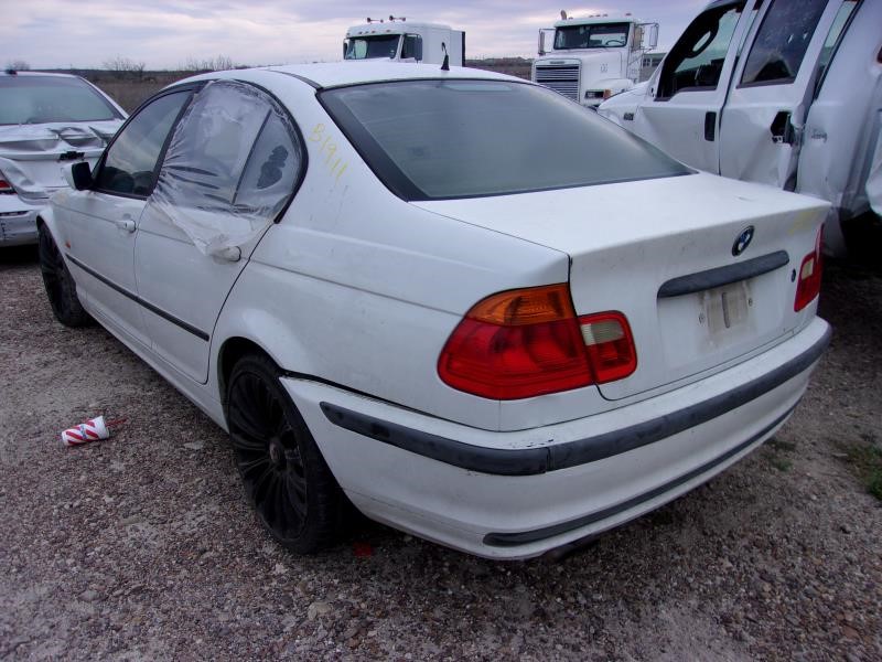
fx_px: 688
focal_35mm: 27
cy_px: 331
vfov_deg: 51.4
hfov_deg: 65.3
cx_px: 441
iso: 80
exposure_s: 1/350
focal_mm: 4.9
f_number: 3
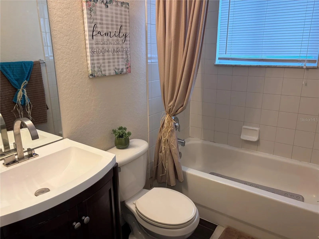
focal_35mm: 26
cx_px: 160
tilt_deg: -14.4
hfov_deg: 67.3
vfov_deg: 53.1
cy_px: 120
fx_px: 240
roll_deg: -0.2
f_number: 1.6
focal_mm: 5.96
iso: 125
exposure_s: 1/60
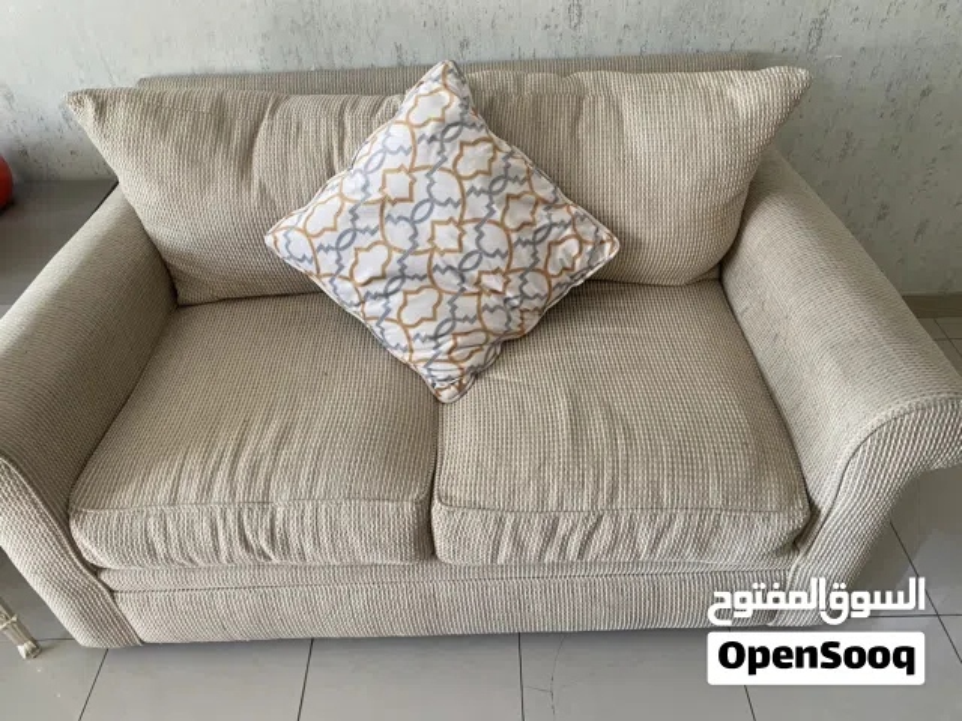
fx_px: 723
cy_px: 360
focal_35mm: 26
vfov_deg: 53.1
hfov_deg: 67.3
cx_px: 481
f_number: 1.8
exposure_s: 1/50
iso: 80
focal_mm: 4.25
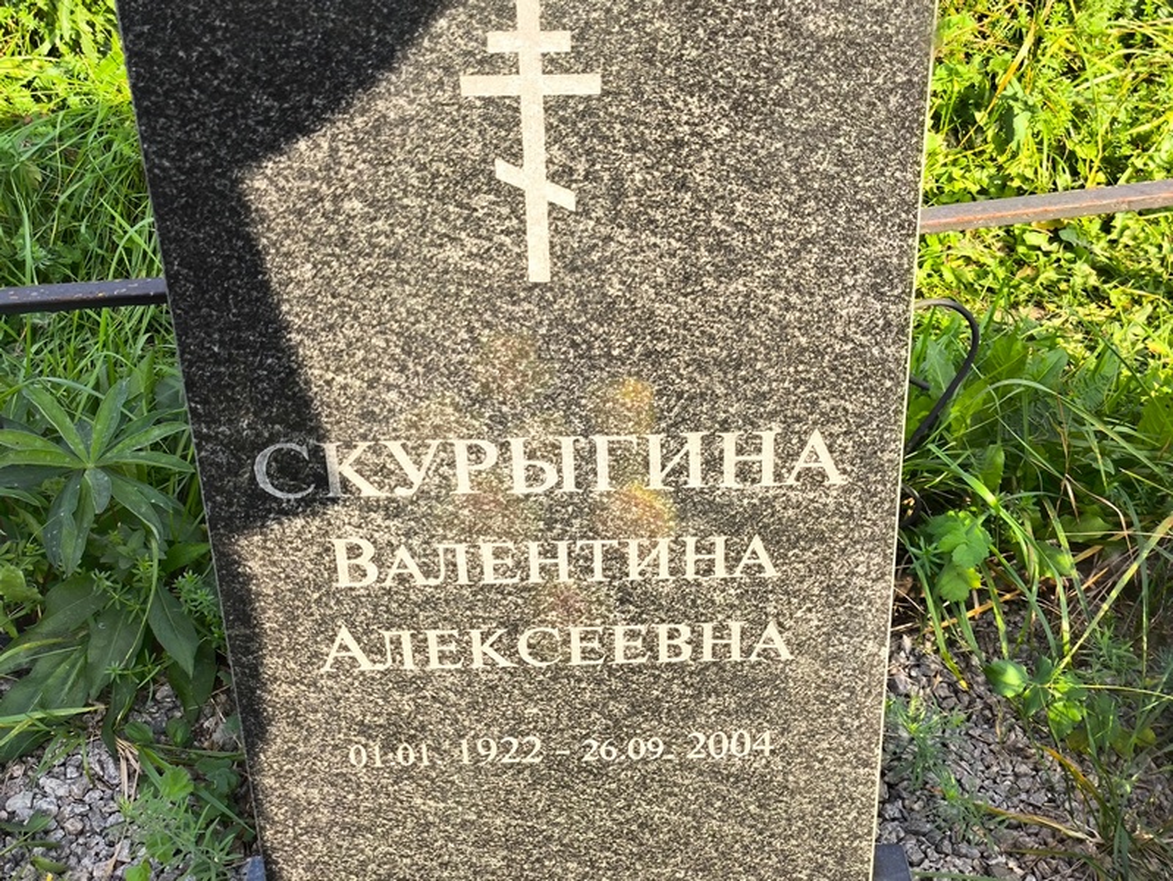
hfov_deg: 38.2
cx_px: 586
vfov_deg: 29.1
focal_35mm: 50
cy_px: 440
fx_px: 1695
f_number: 1.7
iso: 50
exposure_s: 1/242
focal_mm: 4.71
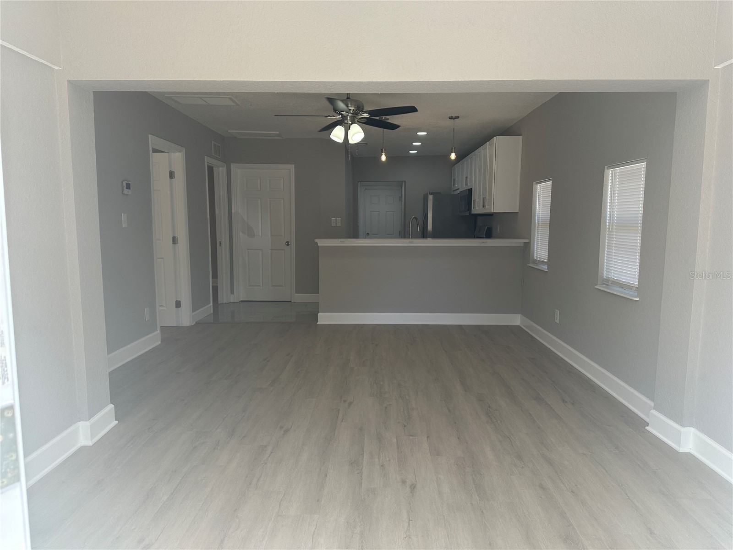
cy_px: 275
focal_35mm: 24
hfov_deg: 71.6
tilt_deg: -5.8
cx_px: 366
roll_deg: -1.0
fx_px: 508
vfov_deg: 56.8
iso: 80
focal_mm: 6.86
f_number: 1.78
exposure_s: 1/401
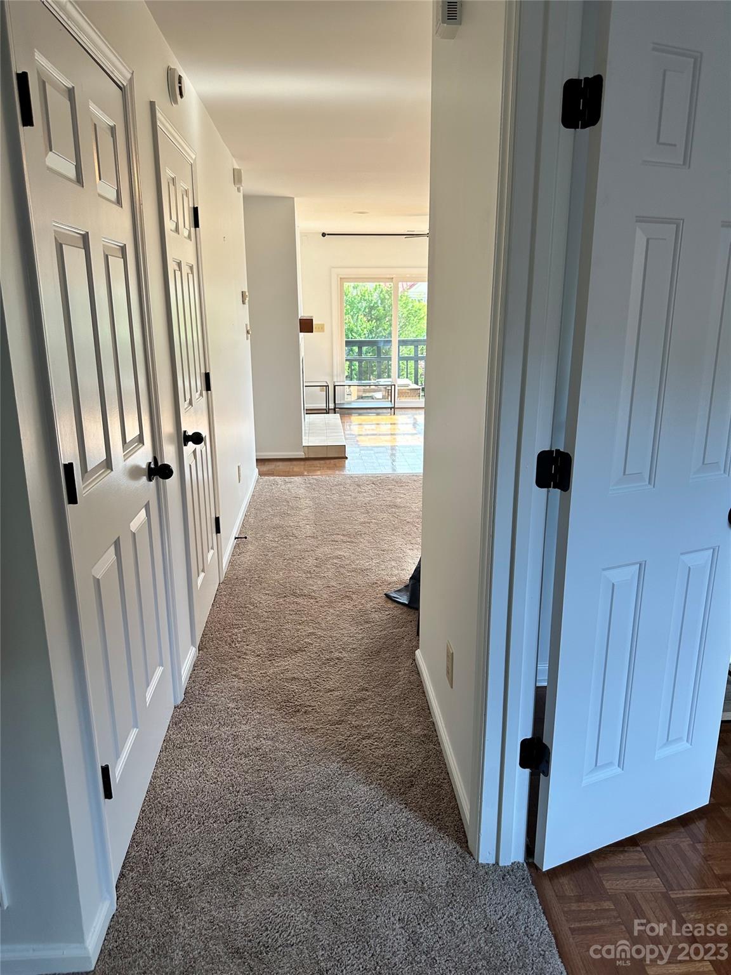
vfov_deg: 71.6
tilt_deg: -13.8
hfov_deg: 56.8
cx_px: 366
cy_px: 488
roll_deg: -0.7
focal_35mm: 24
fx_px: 676
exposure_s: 1/122
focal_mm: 6.86
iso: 100
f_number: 1.78
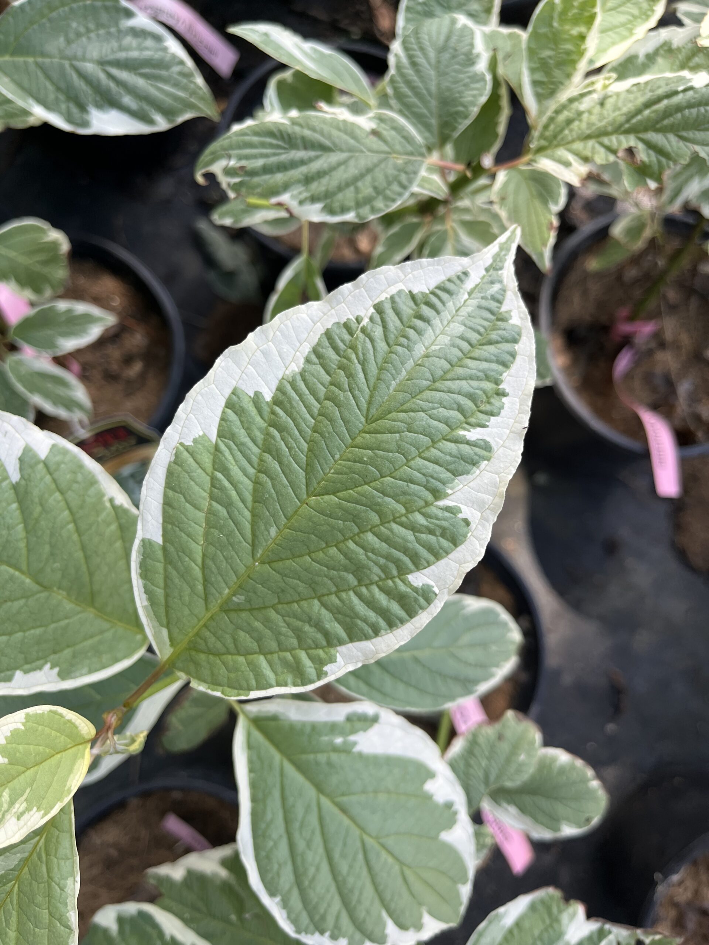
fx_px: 710
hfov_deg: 53.1
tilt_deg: -82.6
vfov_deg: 67.3
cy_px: 472
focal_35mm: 26
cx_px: 354
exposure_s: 1/487
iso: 50
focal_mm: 5.1
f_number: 1.6
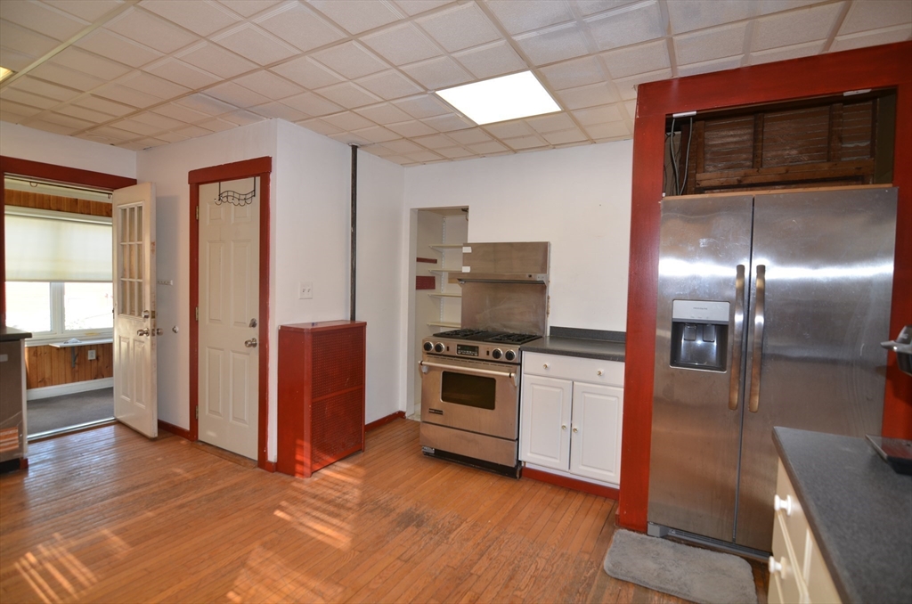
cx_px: 456
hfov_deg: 95.1
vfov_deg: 71.8
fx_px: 417
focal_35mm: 16
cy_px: 302
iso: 200
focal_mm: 11
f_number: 4
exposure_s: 1/60
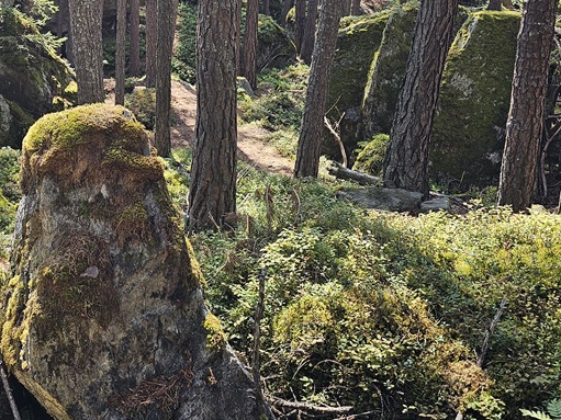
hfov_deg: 34.1
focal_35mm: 54
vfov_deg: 26.3
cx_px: 83
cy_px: 63
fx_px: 875
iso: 10
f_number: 1.7
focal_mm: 6.3
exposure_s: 1/80.6
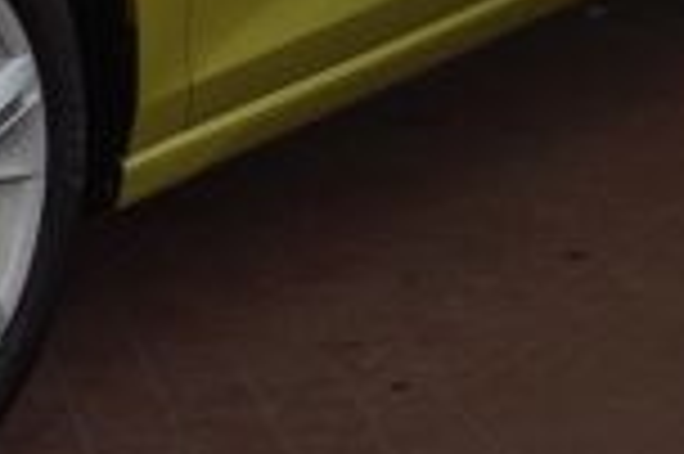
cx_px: -400
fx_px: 2885
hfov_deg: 12.7
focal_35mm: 152
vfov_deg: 8.8
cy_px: -209
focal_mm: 24
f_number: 4
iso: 320
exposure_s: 1/200
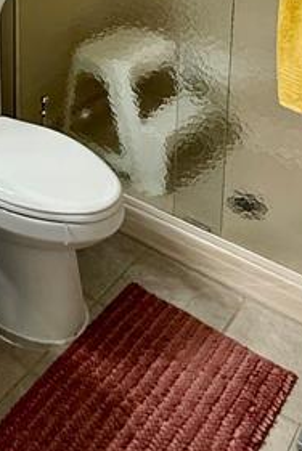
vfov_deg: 31.1
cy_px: -100
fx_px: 665
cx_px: -61
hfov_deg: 23.4
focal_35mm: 53
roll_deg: +1.6
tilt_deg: -9.6
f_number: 2.2
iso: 125
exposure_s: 1/120
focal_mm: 2.22
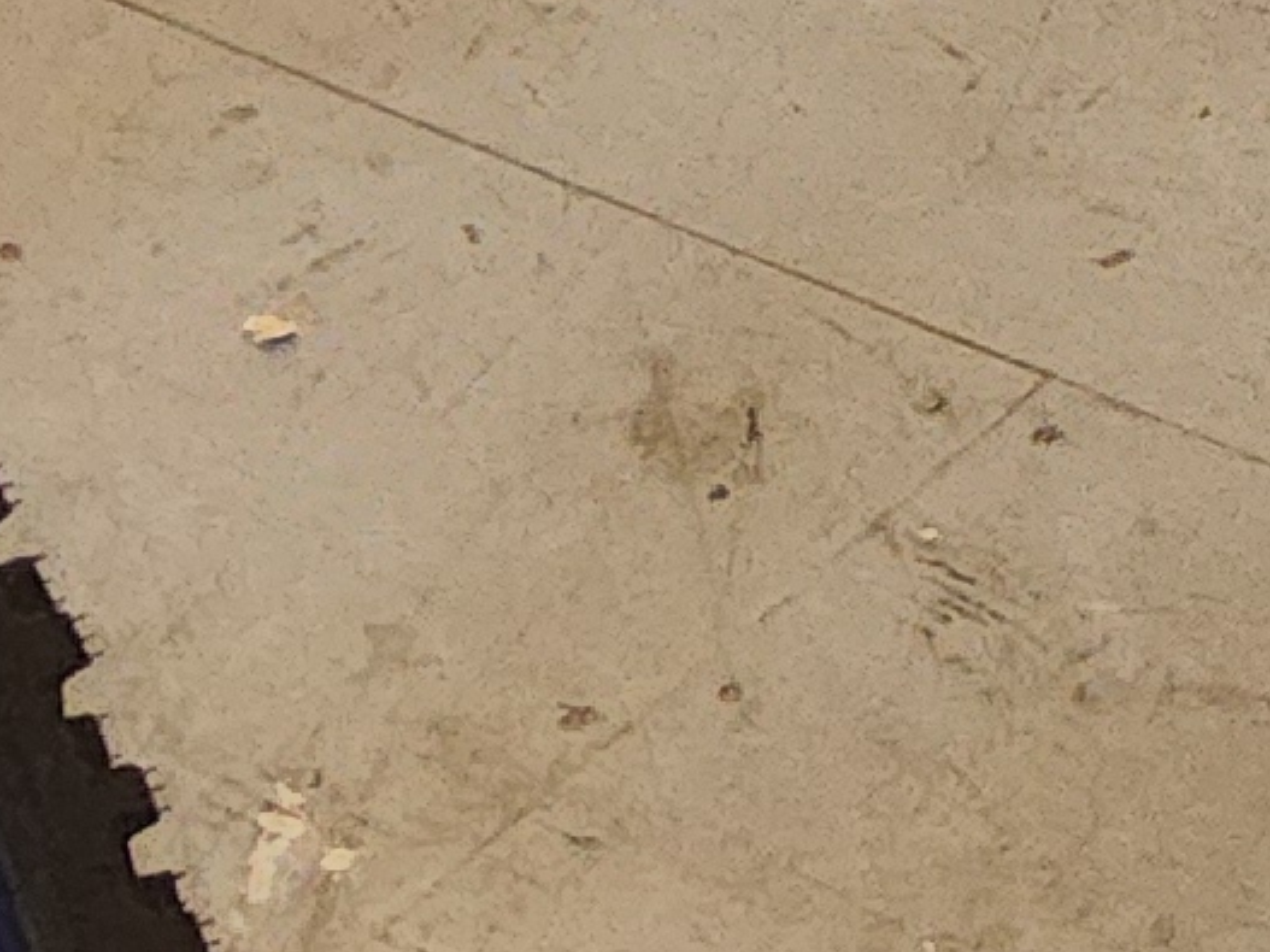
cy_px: -1598
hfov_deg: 8.8
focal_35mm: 196
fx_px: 7189
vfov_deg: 7.0
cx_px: 3400
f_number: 2
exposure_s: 1/120
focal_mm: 3.08
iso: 250
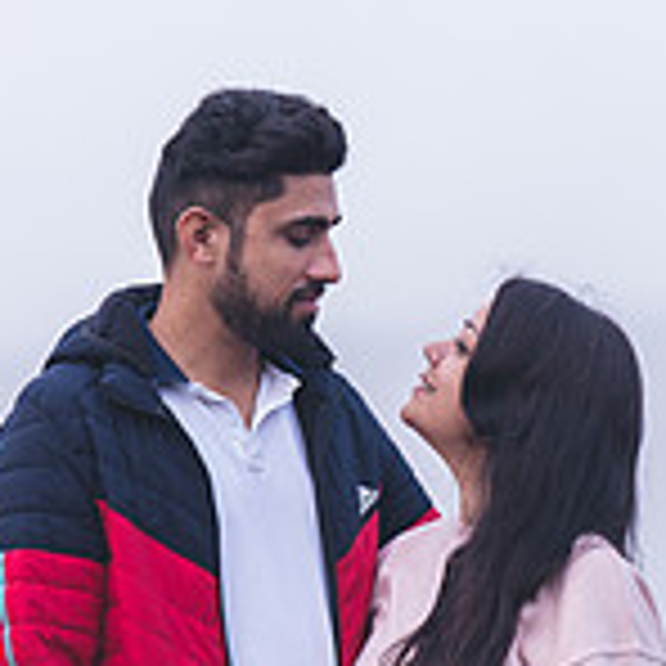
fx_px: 9469
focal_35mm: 435
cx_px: 436
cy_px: 171
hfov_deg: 4.0
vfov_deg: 4.0
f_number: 2.8
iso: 250
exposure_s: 1/200
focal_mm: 168
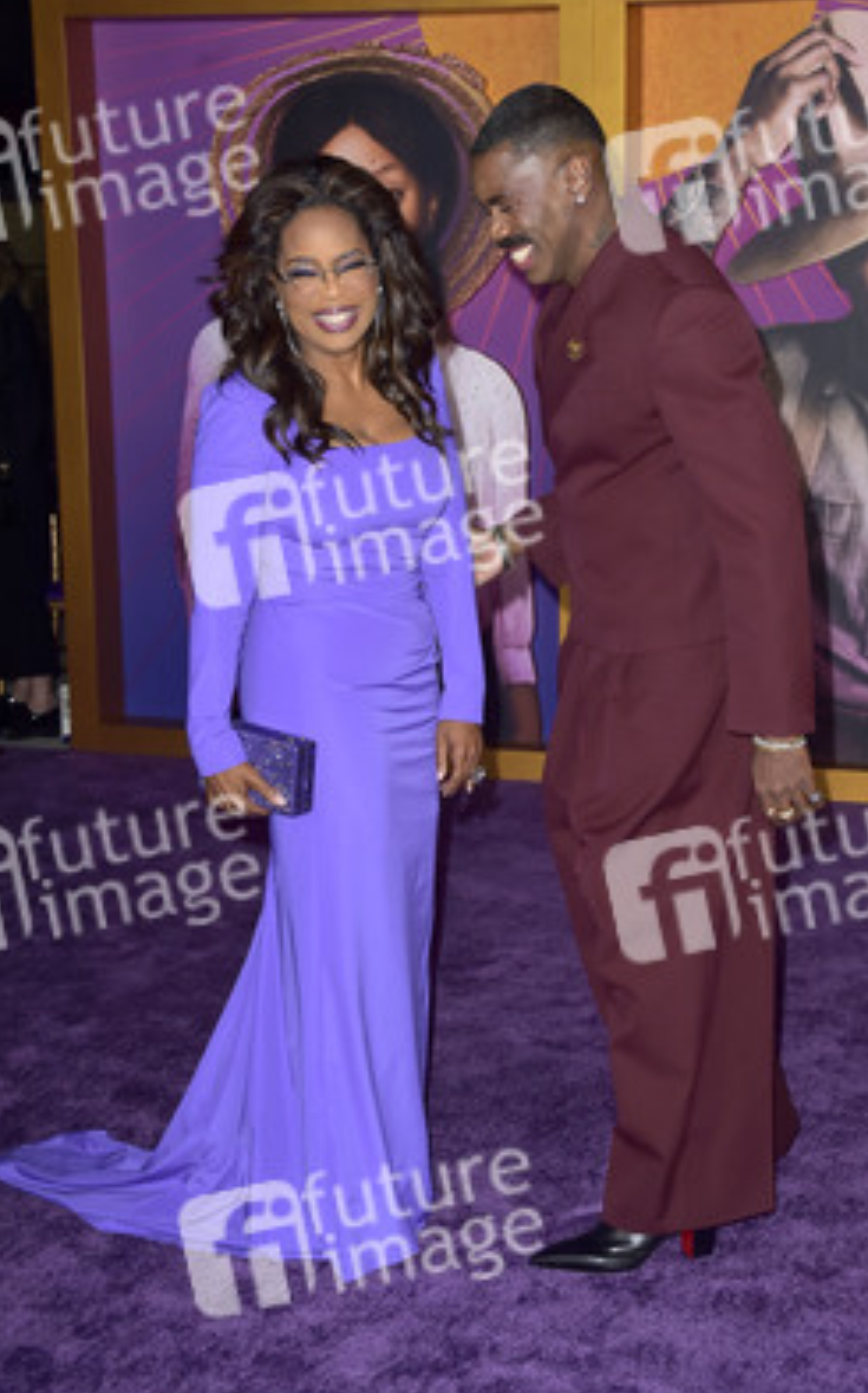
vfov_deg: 37.6
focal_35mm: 54
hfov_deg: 23.9
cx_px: 466
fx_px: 2048
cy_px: 702
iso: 400
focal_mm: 52
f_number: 6.3
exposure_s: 1/250
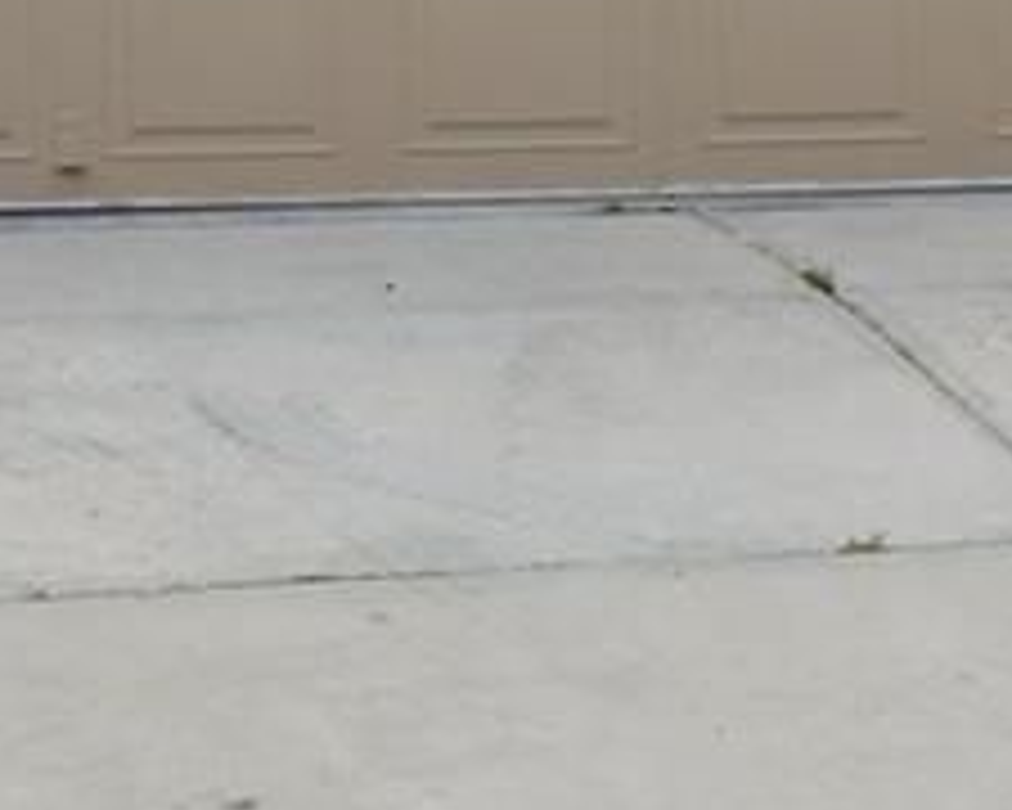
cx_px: -45
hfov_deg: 9.1
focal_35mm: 210
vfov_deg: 7.2
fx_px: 6300
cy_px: -605
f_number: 10
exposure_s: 1/200
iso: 200
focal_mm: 21
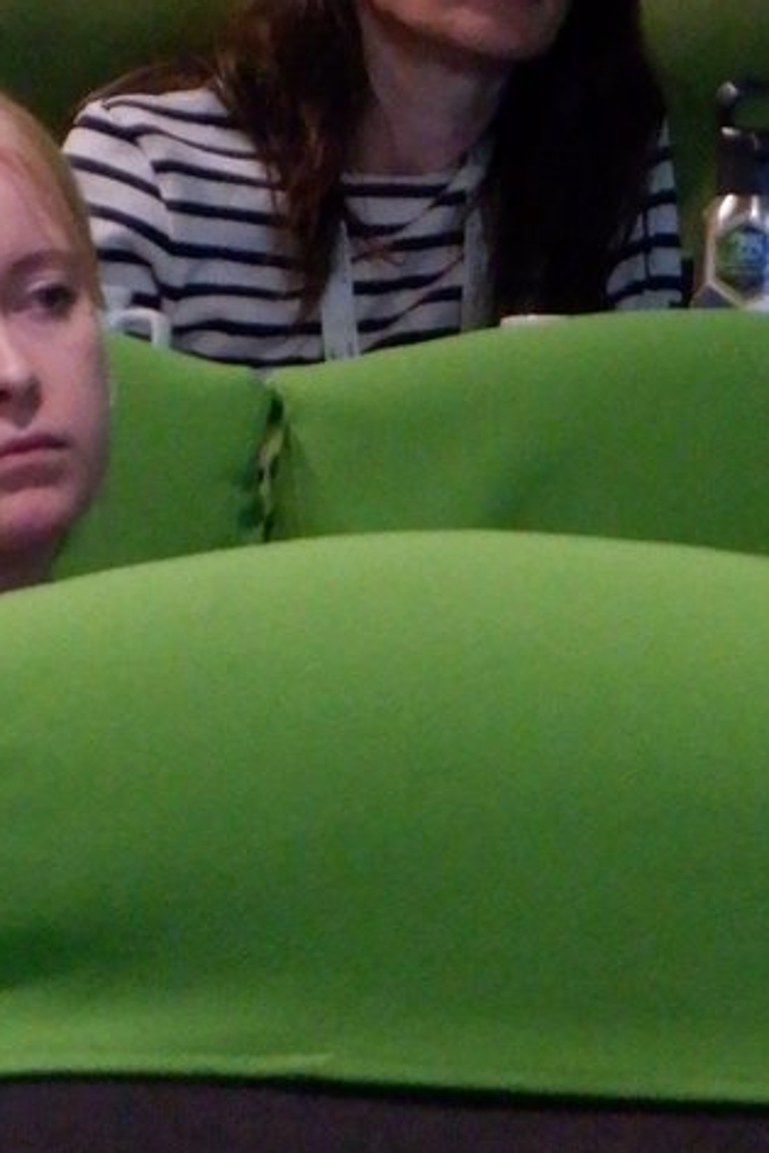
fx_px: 9221
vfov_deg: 7.0
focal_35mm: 288
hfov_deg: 4.8
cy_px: -537
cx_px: 530
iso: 6400
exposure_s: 1/100
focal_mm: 45
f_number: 5.6
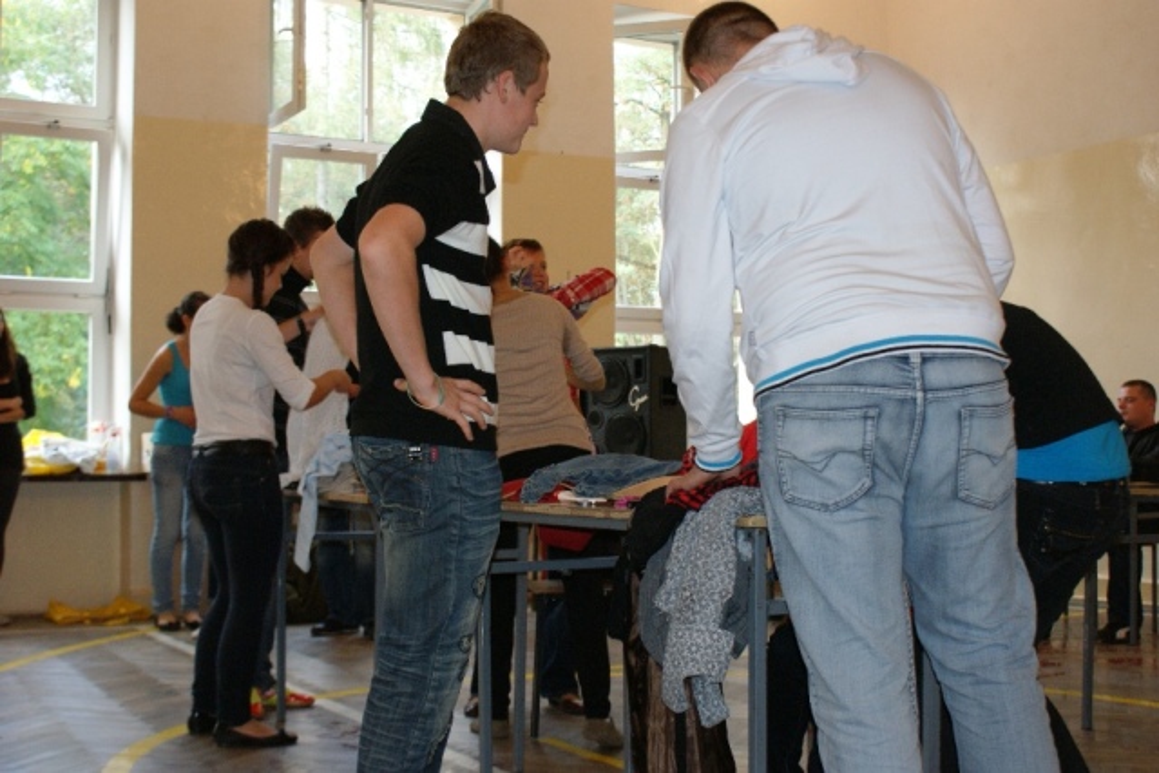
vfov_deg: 29.9
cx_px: 580
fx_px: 1449
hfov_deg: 43.6
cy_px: 386
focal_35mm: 45
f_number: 5
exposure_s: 1/60
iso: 400
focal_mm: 30
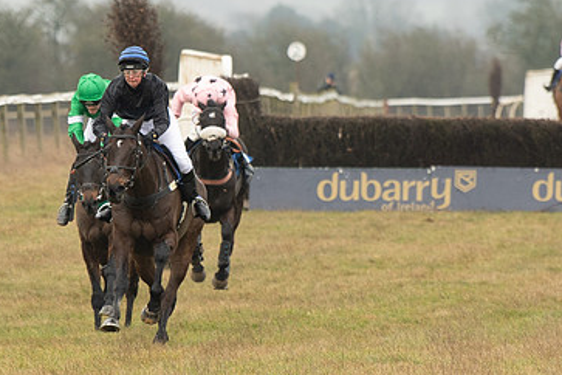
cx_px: 176
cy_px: 181
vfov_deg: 1.8
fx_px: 12129
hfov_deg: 2.7
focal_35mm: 777
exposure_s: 1/800
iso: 400
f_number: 4
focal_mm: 200
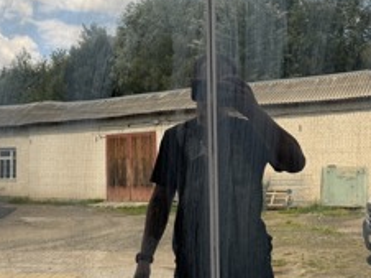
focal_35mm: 68
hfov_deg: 28.6
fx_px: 728
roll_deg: +2.0
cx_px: 199
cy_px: 107
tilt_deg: -11.9
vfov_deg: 21.5
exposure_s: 1/152
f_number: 1.78
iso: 50
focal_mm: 6.76
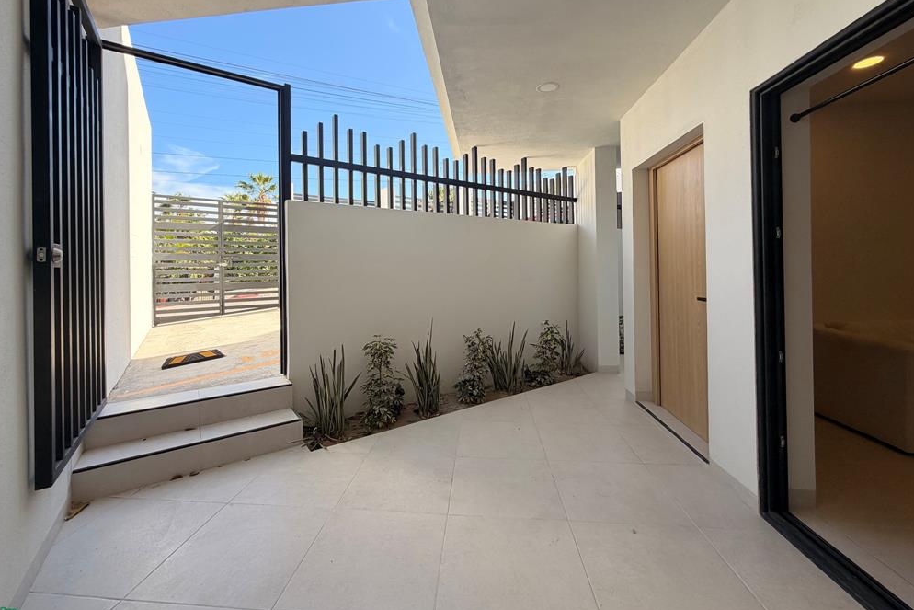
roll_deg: +1.1
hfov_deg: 100.4
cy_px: 269
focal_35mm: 15
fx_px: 381
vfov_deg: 77.0
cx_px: 448
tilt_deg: -0.1
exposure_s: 1/227
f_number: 2.2
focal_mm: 2.22
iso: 40
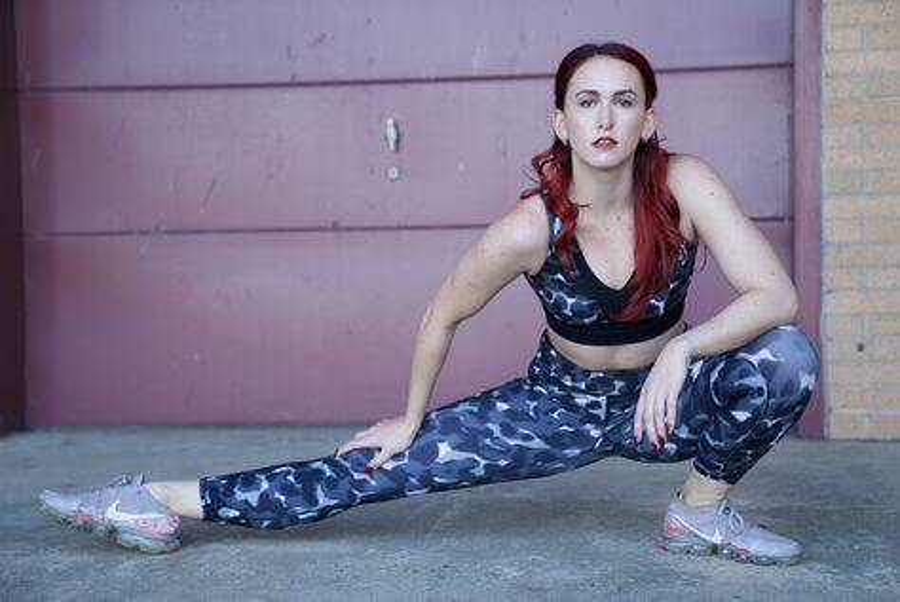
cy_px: 301
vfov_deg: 19.5
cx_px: 450
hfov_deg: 28.8
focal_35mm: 70
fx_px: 1752
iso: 320
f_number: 2.8
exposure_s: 1/320
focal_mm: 70
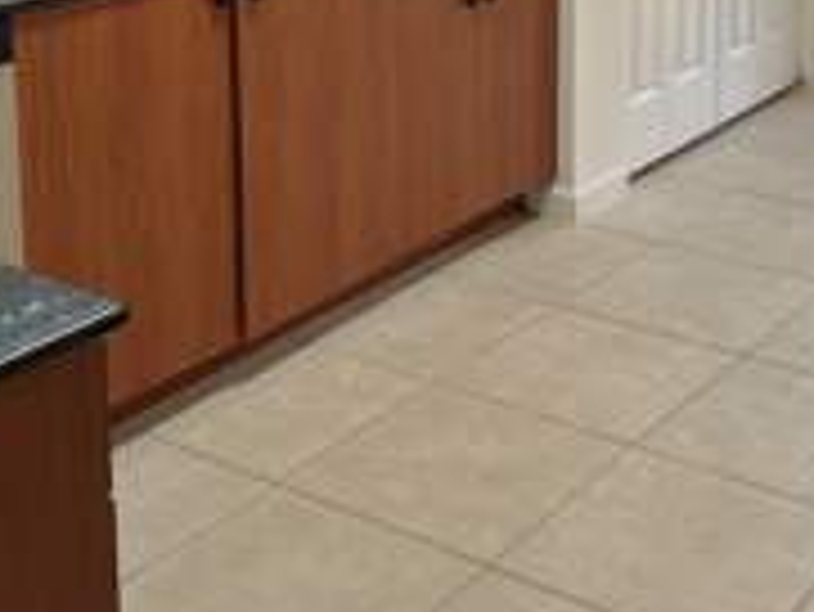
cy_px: -40
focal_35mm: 69
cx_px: 504
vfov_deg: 20.5
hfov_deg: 28.1
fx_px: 1624
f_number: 1.5
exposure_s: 1/60
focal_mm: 5.7
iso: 64
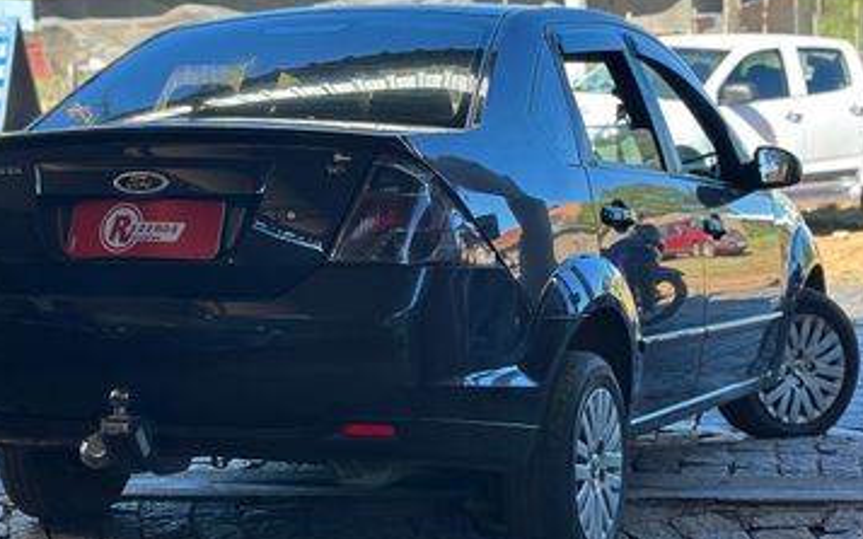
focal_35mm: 67
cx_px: 360
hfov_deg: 30.6
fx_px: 1576
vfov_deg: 19.3
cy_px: 172
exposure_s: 1/714
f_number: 1.78
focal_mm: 6.86
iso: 80
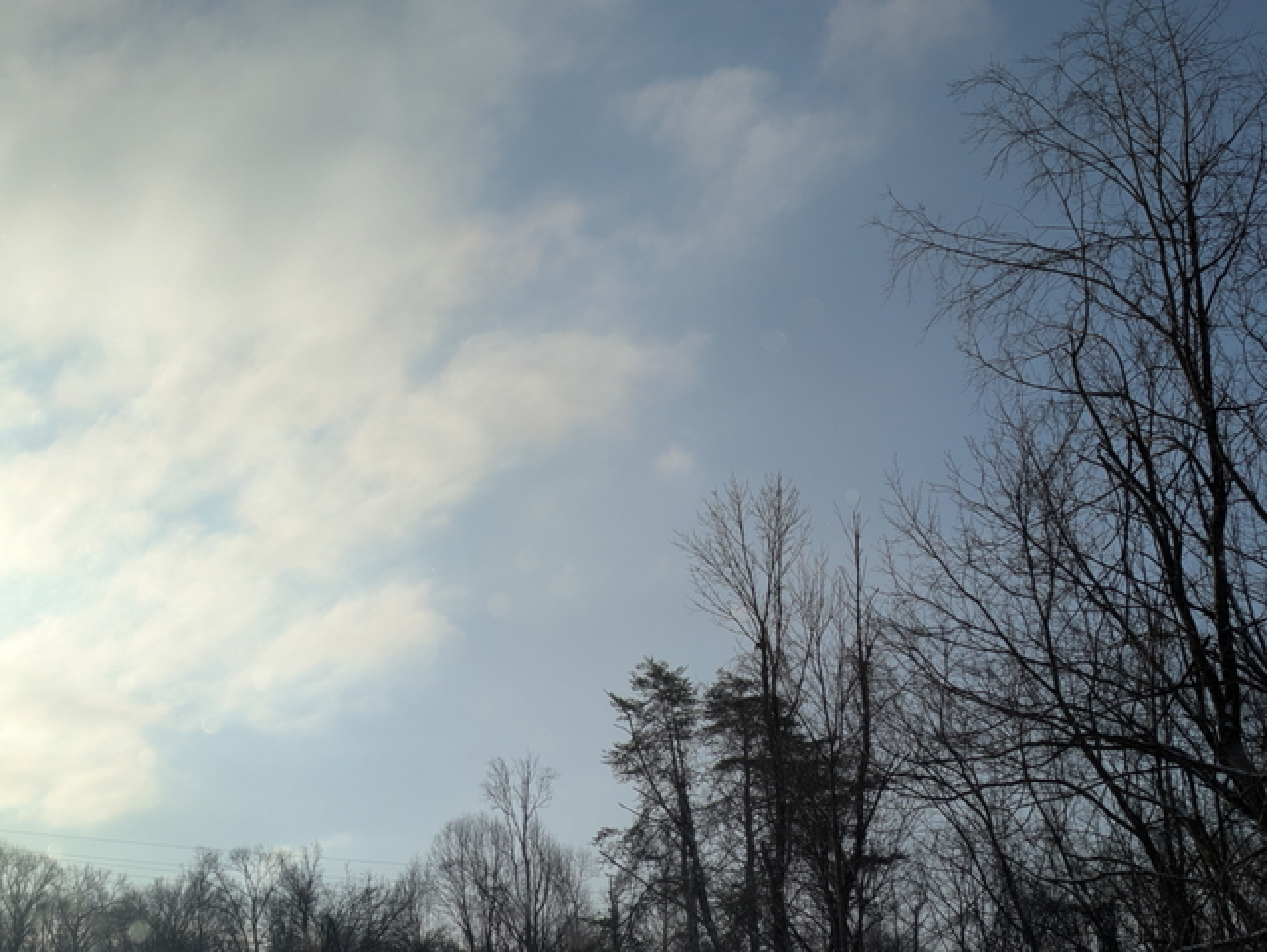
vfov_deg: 28.6
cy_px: 476
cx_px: 634
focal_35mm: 51
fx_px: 1868
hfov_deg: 37.5
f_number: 1.89
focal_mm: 5.43
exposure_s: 1/4219
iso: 45
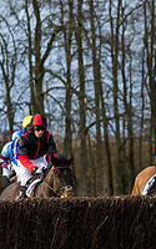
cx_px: 288
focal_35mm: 395
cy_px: 129
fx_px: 2687
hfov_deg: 3.3
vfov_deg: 5.3
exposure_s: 1/1000
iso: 400
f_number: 4
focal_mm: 115
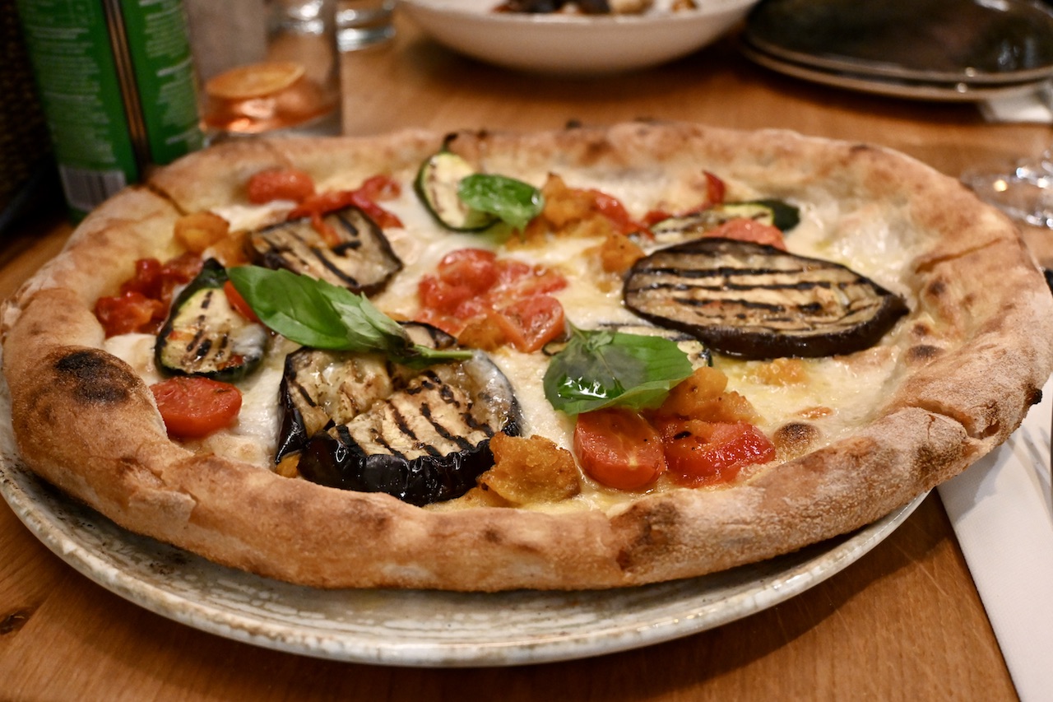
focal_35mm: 33
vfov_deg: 40.0
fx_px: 965
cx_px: 526
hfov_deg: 57.2
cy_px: 351
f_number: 4
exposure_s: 1/80
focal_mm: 22
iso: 3200
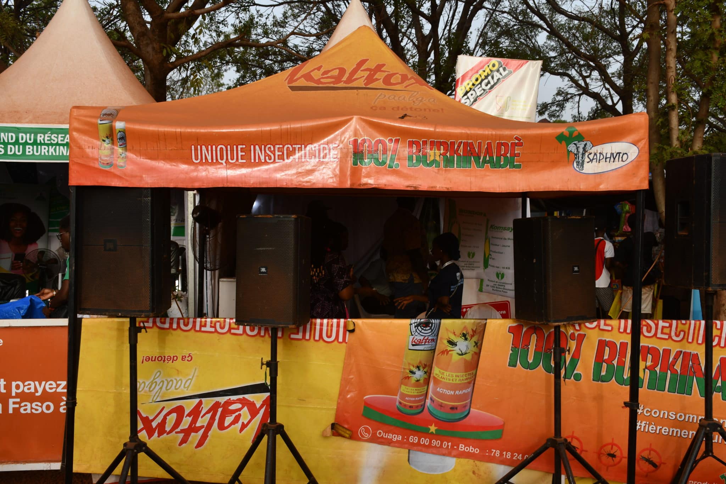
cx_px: 363
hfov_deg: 53.1
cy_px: 242
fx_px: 726
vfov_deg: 36.9
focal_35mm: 36
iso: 200
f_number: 8
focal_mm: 24
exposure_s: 1/250
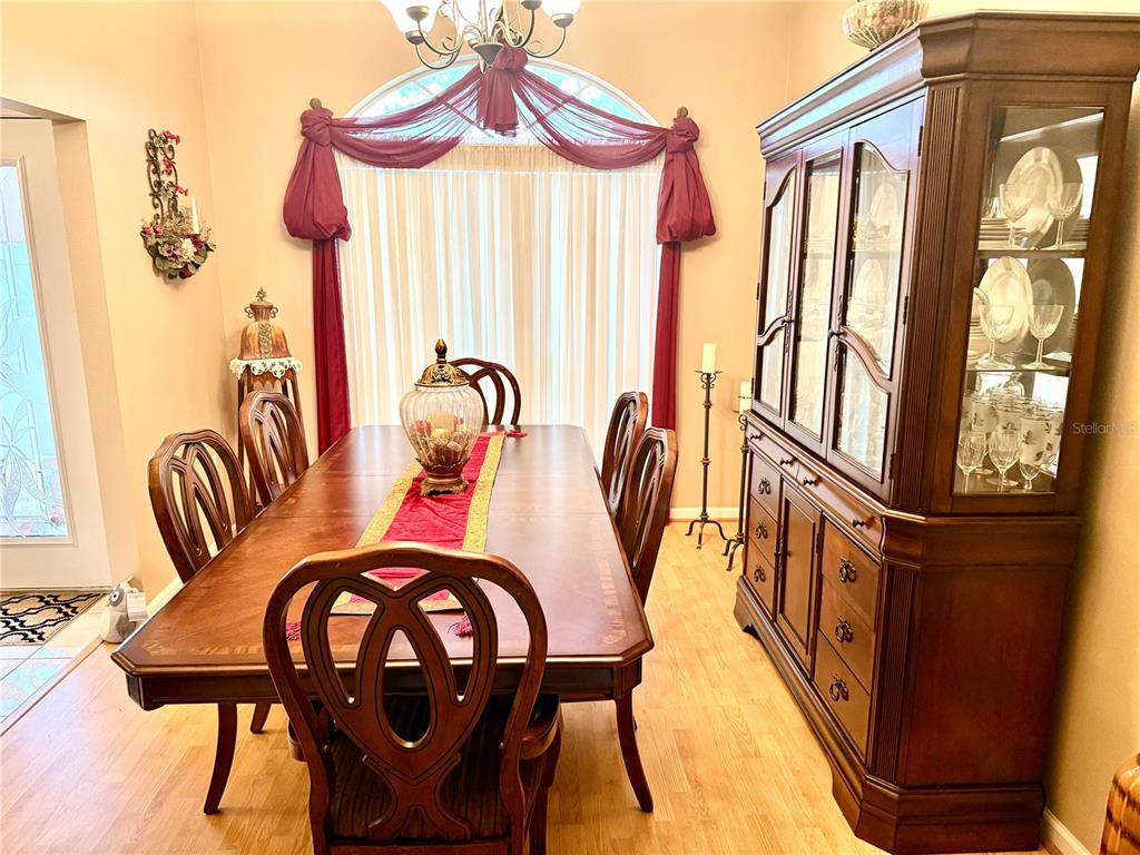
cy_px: 428
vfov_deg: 56.8
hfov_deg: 71.6
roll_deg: +0.7
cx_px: 570
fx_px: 790
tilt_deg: -11.8
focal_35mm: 24
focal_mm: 6.76
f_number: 1.78
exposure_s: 1/60
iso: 400
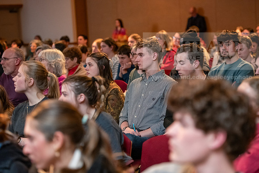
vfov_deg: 15.2
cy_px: 86
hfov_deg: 22.6
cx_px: 130
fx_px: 648
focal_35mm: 90
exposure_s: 1/200
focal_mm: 90
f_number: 3.2
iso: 4000
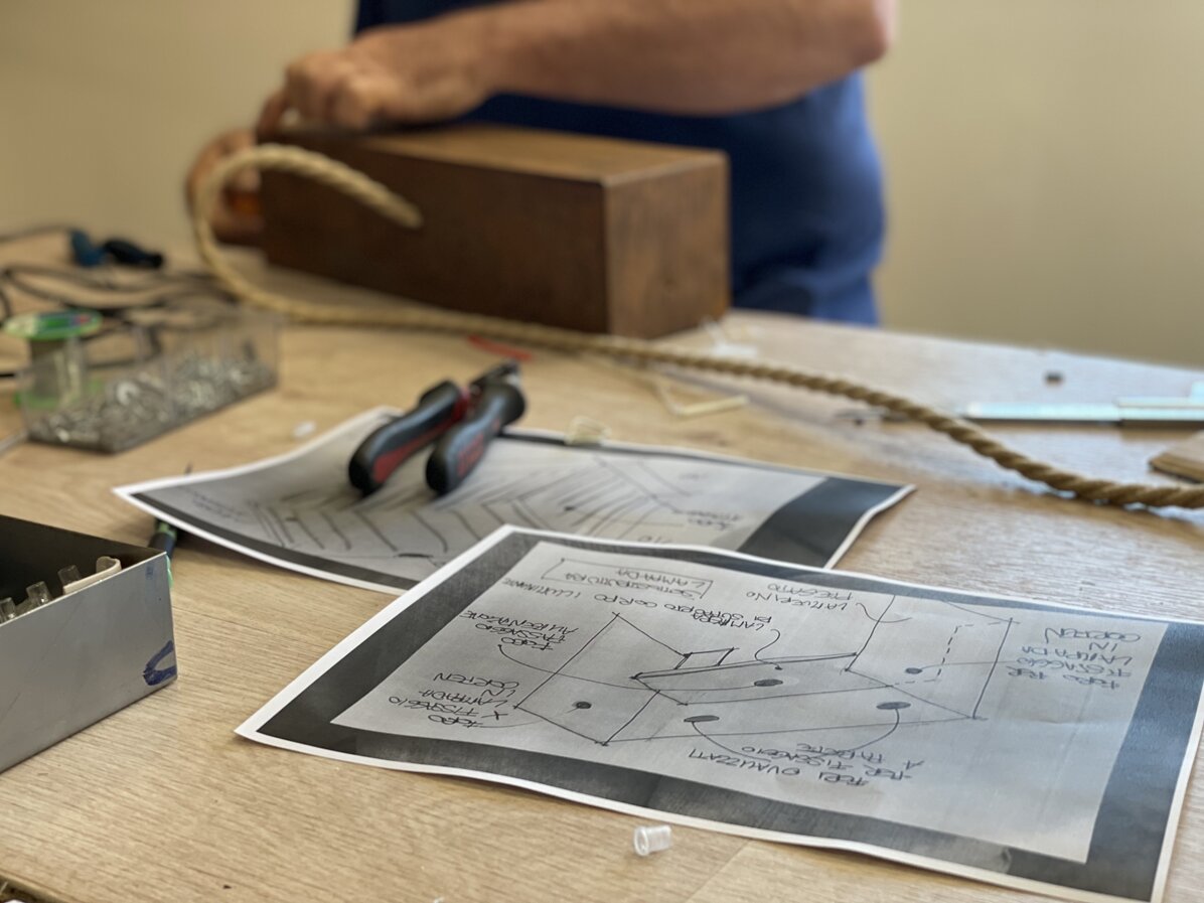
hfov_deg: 36.8
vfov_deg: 28.0
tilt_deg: -17.6
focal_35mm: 52
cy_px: 452
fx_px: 1809
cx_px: 602
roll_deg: +1.2
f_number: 2
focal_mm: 6
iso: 50
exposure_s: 1/100
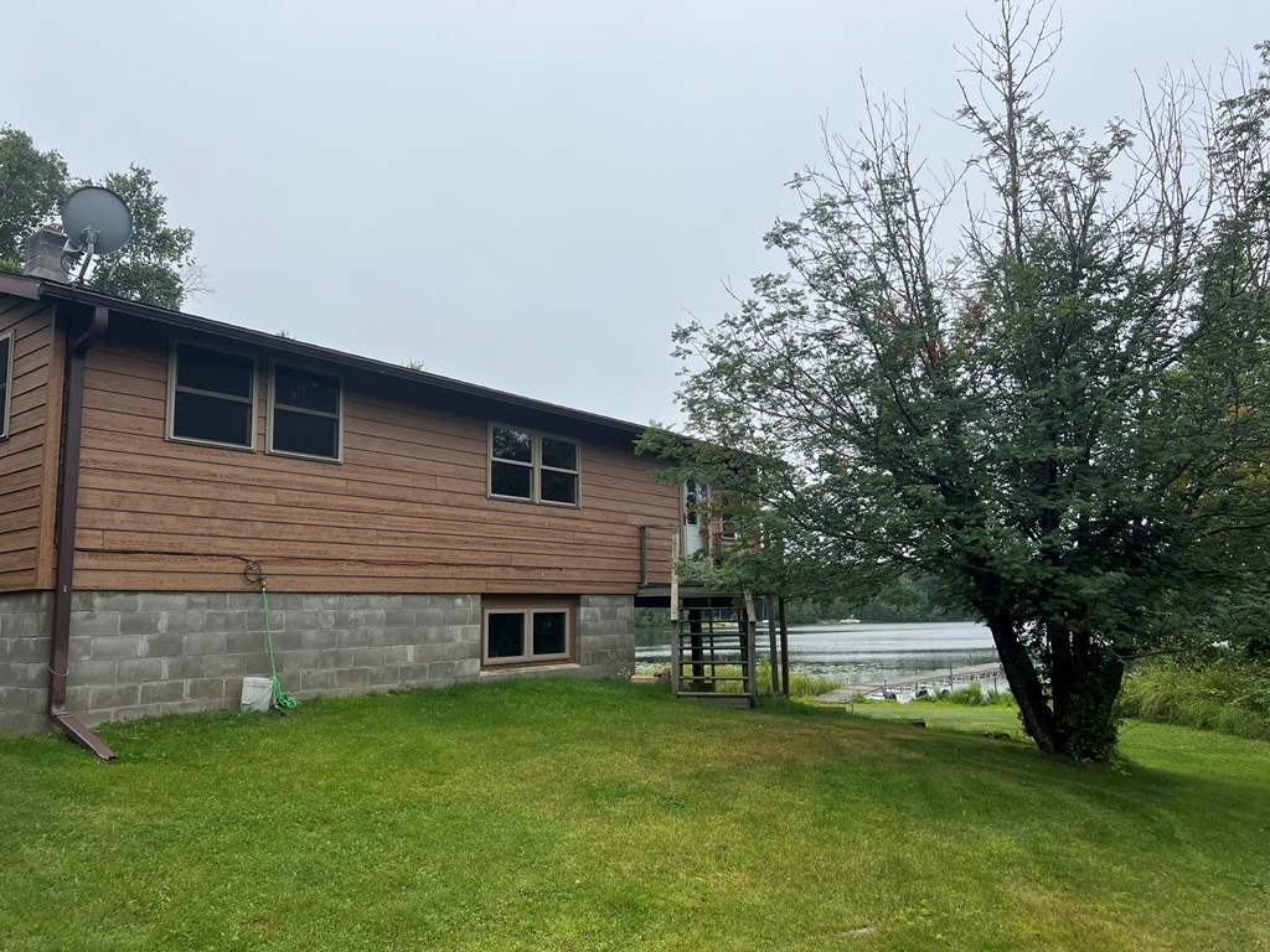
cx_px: 635
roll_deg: +1.6
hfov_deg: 67.3
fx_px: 954
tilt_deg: +7.9
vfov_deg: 53.1
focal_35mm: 26
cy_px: 476
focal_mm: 5.7
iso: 50
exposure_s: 1/2208
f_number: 1.5
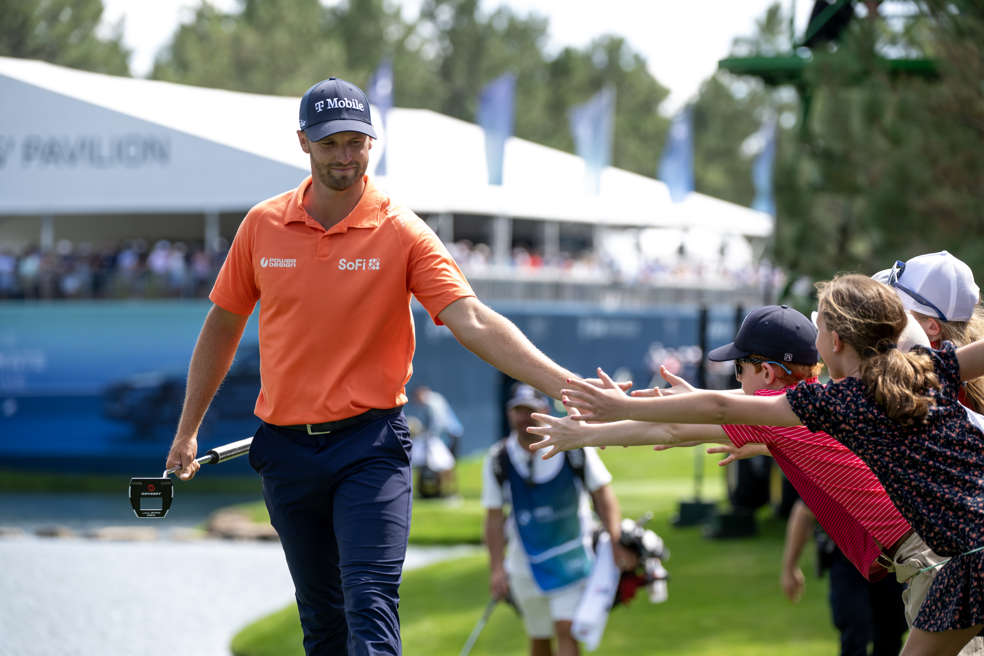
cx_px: 492
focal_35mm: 180
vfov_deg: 7.6
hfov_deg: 11.4
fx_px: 4920
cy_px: 328
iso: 125
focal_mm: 180
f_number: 5
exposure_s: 1/200
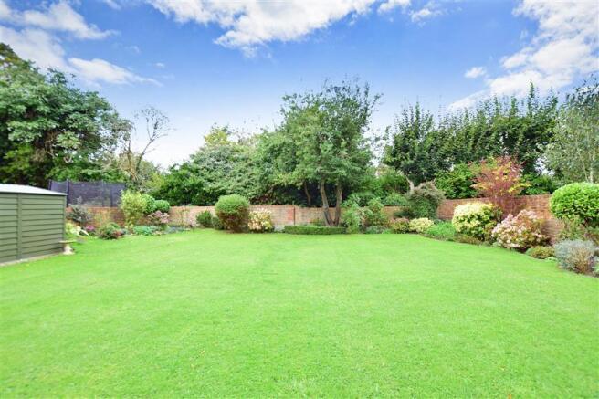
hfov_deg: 100.4
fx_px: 250
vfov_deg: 77.3
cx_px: 300
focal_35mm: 15
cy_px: 200
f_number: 5.6
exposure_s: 1/125
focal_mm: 10
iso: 200
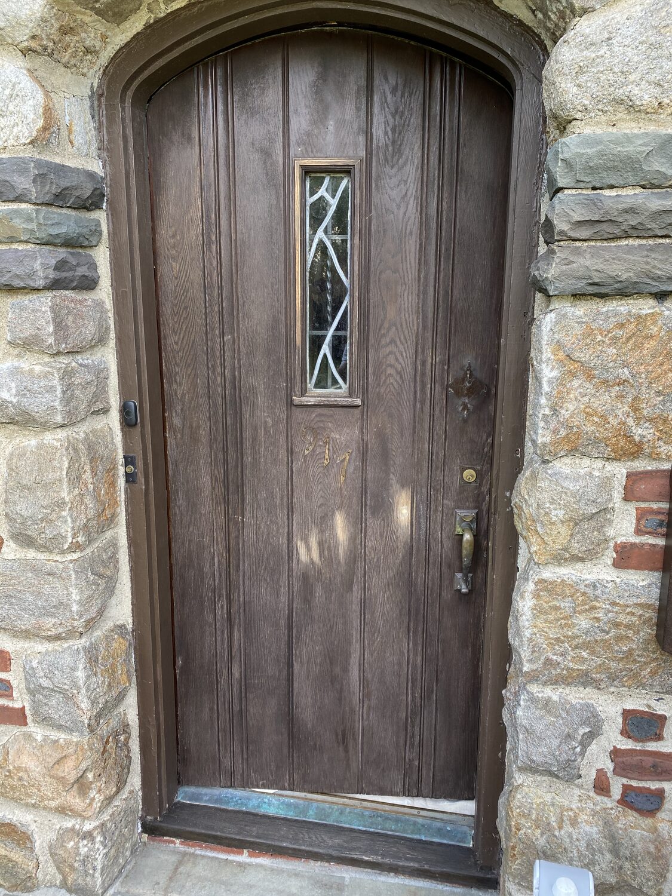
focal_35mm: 26
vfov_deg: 67.3
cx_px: 336
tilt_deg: -11.9
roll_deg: +0.4
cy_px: 448
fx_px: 673
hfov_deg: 53.1
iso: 50
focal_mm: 4.25
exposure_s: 1/121
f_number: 1.8
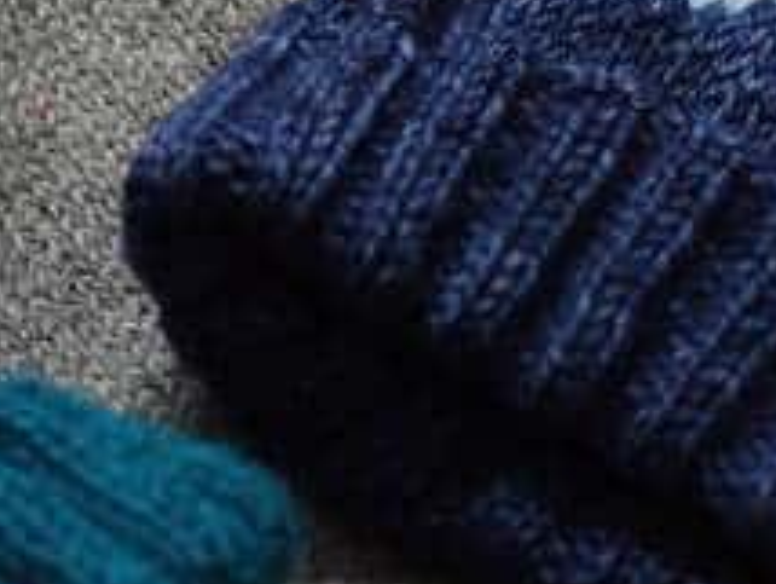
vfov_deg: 7.7
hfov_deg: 10.0
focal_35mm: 193
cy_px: 156
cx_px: -323
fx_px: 4331
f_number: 2
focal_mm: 8.16
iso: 688
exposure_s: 1/50
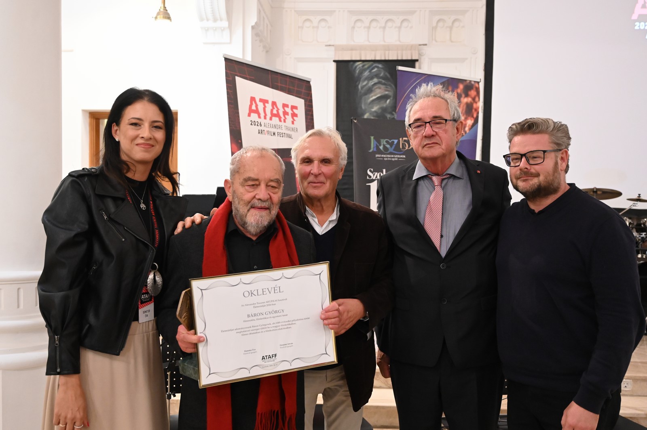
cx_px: 324
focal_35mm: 34
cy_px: 215
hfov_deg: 55.1
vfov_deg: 38.3
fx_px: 620
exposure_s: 1/100
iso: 6400
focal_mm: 34.5
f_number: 4
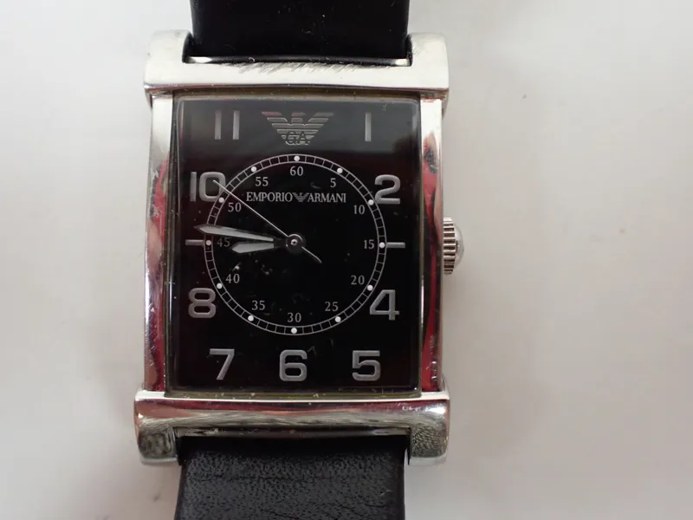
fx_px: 601
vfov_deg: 46.8
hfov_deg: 60.0
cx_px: 346
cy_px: 260
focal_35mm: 30
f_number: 2.3
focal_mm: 5.4
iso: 800
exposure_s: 1/100
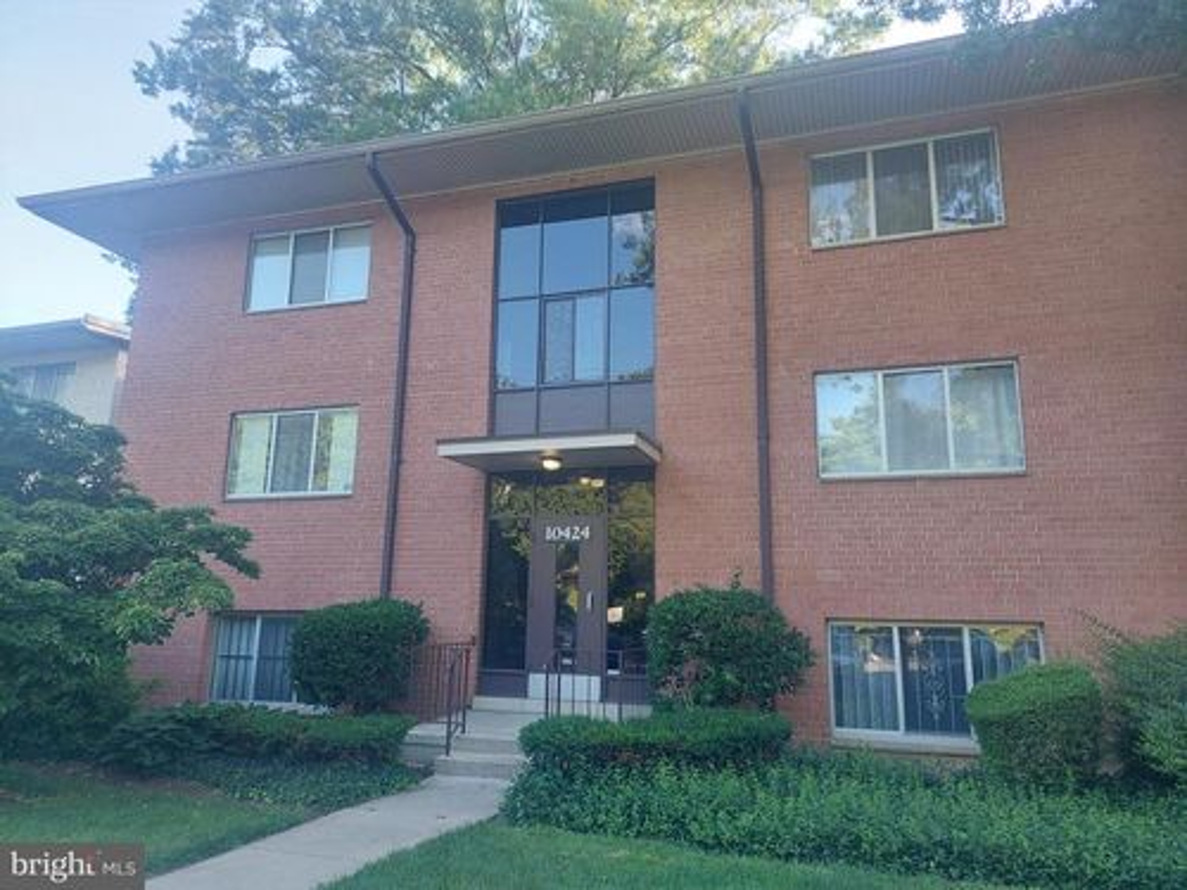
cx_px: 594
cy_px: 445
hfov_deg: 71.6
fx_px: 823
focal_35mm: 24
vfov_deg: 56.8
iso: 80
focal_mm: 5.23
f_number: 1.8
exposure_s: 1/120
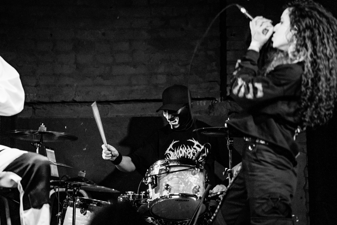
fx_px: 1212
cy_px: 112
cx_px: 168
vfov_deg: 10.6
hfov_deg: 15.8
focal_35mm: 129
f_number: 3.5
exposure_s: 1/80
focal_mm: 128
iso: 6400
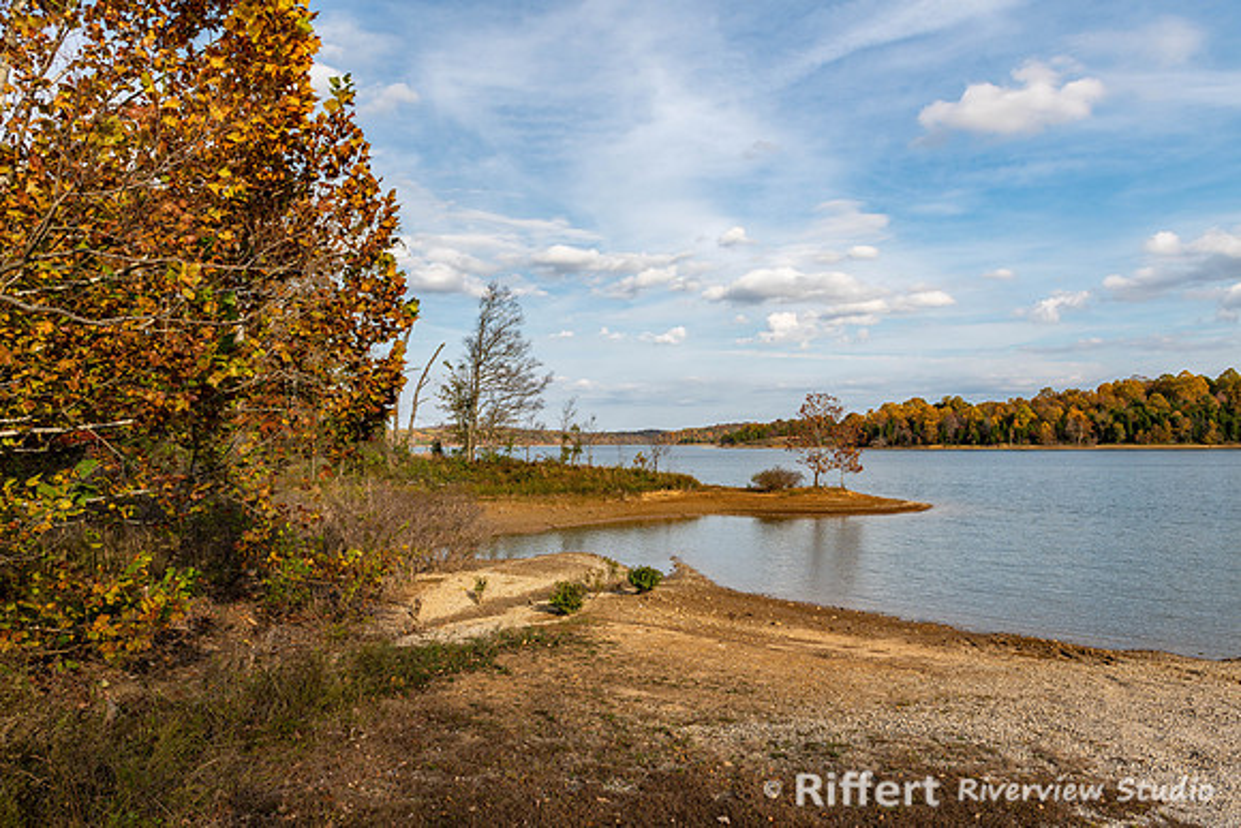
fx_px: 827
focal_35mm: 24
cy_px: 414
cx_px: 620
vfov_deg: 53.2
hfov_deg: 73.7
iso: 64
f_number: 8
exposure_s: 1/160
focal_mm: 24
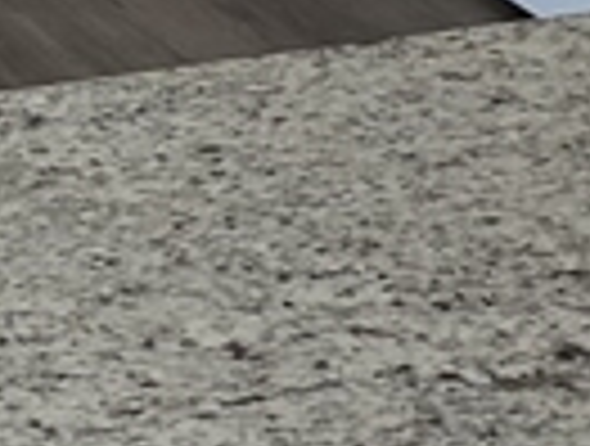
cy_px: -883
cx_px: -401
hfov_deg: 10.1
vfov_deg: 7.1
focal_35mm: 187
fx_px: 3196
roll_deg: -4.1
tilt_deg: -7.8
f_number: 1.78
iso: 80
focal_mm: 6.86
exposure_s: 1/121
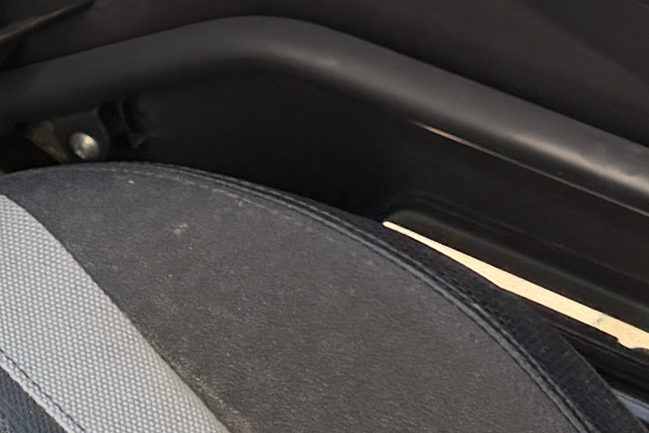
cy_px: -169
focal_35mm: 141
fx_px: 2542
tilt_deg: -50.5
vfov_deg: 9.5
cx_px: -621
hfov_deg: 12.8
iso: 100
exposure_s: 1/428
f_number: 1.78
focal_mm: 6.76
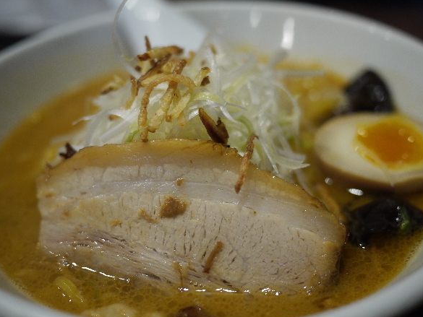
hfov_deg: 45.8
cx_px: 215
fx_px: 501
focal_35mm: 41
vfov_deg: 35.1
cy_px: 160
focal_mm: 20
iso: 160
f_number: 1.7
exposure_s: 1/30
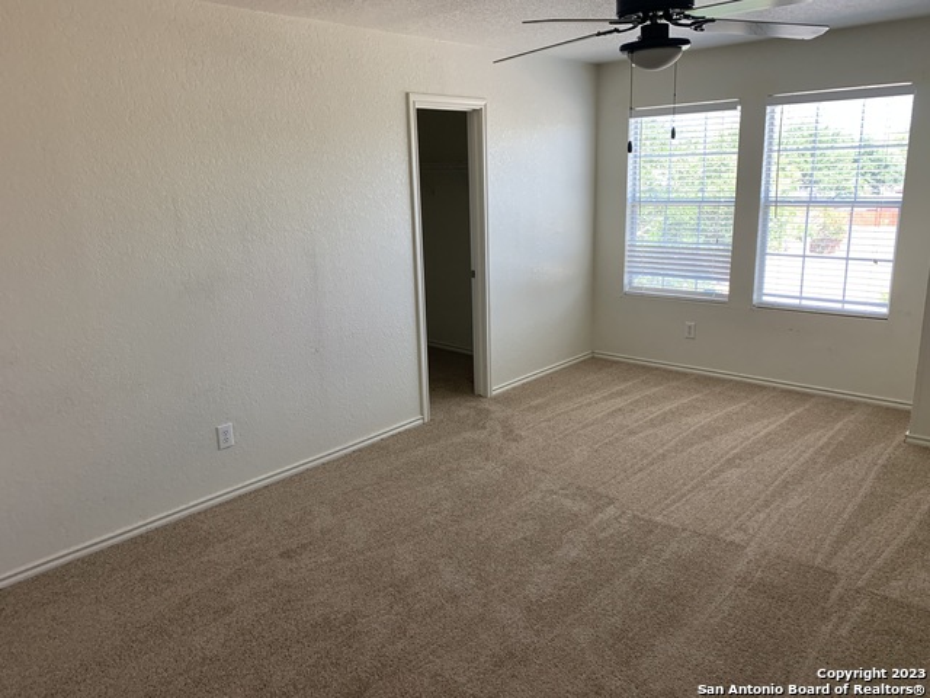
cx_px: 465
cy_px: 349
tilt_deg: -14.4
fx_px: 699
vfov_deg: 53.1
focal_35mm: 26
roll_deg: +2.1
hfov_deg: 67.3
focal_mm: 4.25
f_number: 1.8
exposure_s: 1/107
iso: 100
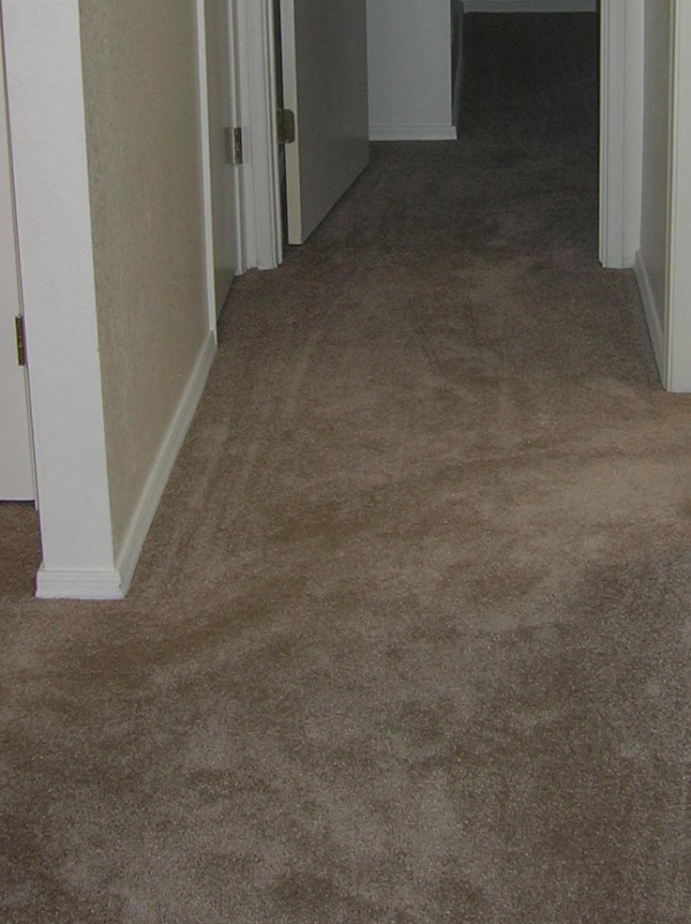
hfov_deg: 21.2
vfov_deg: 27.5
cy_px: 147
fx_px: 1840
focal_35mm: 69
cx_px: 456
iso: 56
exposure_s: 1/60.1
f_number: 2.9
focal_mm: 5.7
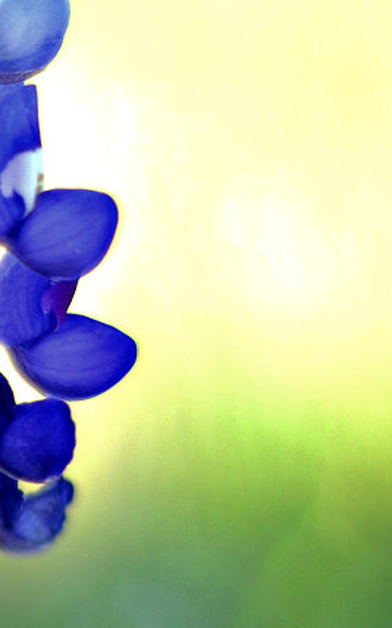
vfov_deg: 7.3
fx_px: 4895
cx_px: -323
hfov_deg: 4.5
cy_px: 484
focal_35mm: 286
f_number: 1.8
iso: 100
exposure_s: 1/500
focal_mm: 50
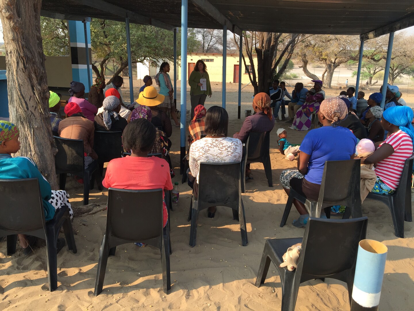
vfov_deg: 48.2
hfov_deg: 61.7
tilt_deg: -15.8
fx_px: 347
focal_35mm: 29
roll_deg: -1.2
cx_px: 207
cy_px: 156
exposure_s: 1/476
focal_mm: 4.15
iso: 32
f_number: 2.2
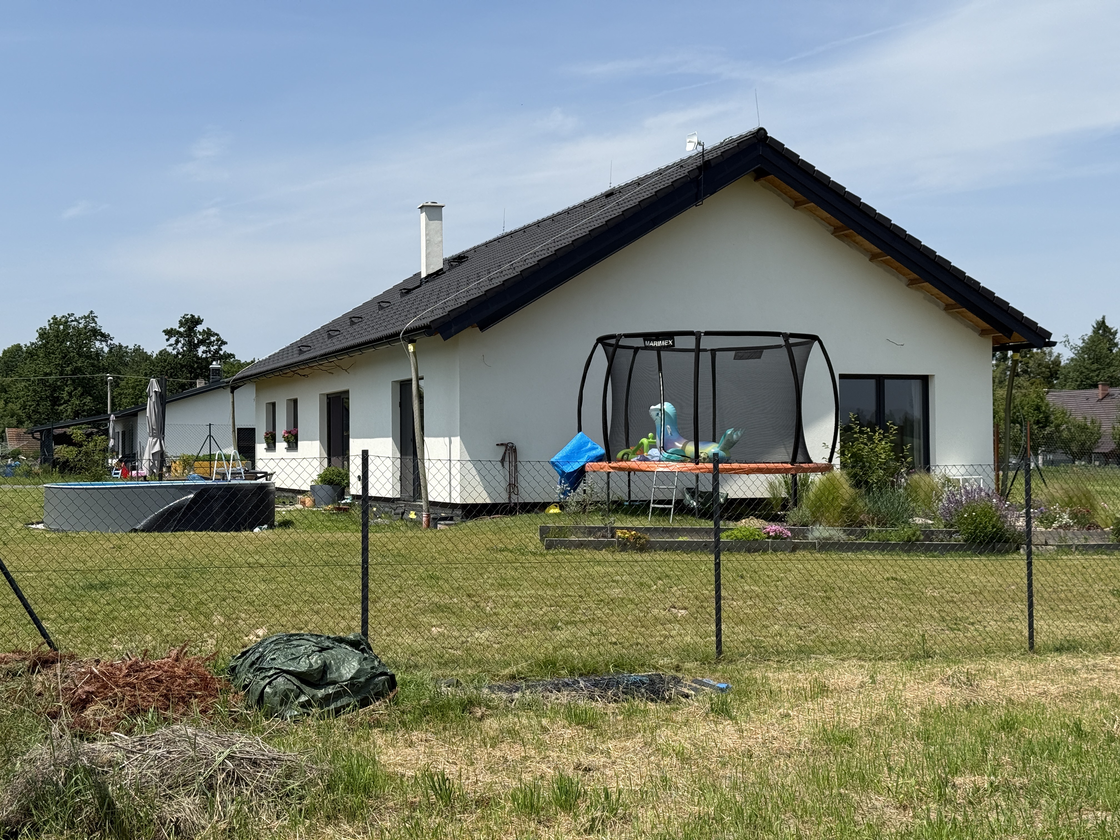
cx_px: 560
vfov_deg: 30.3
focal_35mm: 48
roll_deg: +0.3
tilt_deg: +1.1
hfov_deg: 39.7
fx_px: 1553
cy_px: 420
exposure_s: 1/4878
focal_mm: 6.76
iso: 64
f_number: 1.78
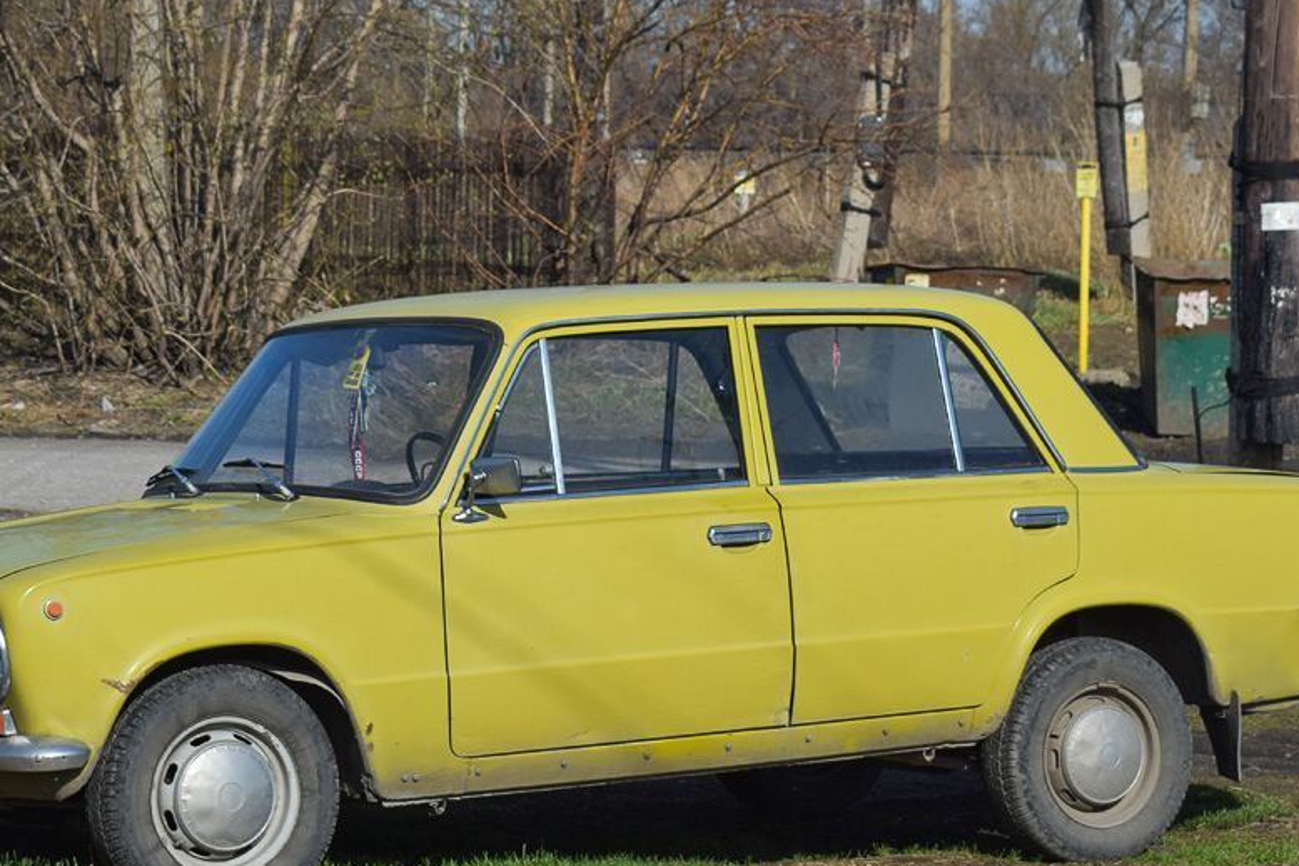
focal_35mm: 111
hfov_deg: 18.4
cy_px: 422
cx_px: 521
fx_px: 4006
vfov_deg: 12.3
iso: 200
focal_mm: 48
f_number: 8
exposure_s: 1/1250
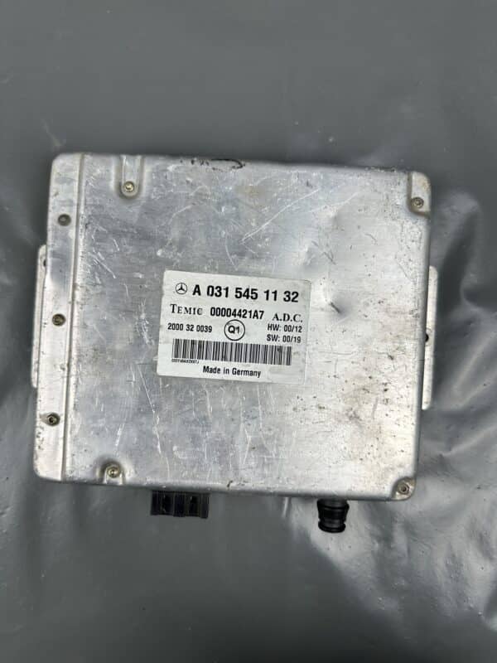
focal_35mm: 24
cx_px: 248
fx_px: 459
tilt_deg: -87.8
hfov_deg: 56.8
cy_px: 332
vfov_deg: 71.6
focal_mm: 6.86
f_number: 1.78
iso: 50
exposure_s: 1/124
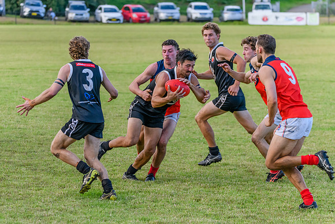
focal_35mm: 191
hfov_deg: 10.8
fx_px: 1779
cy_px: 129
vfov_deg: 7.2
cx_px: 150
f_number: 5
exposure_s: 1/2000
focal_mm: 150
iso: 2200
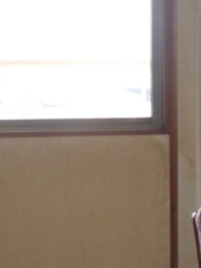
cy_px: 324
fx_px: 1222
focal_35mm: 158
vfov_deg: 12.2
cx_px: 325
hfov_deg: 9.1
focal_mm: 6.9
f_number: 4.3
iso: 400
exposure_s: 1/60
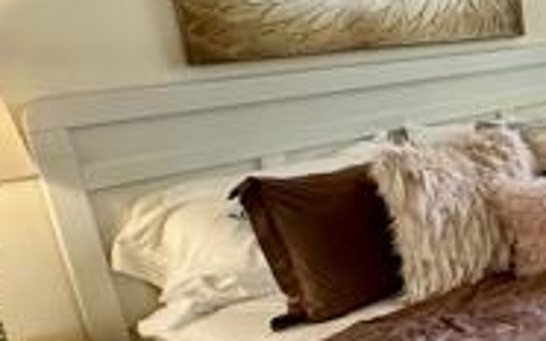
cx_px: 778
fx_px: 758
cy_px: 220
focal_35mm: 51
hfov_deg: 28.7
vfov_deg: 25.2
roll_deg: +0.2
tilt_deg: -17.8
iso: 160
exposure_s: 1/120
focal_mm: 2.22
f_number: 2.2
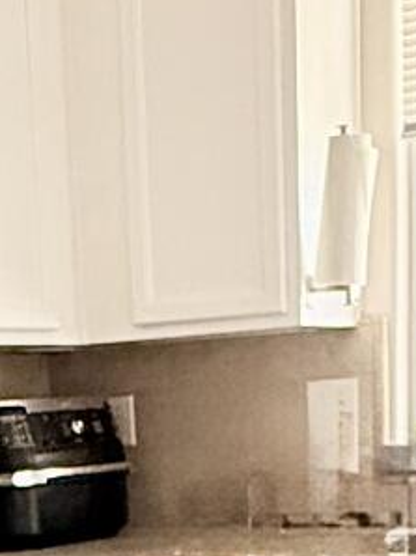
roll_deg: +3.6
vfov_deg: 19.2
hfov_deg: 15.5
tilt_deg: -12.8
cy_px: 743
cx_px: 22
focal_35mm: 94
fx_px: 1508
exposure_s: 1/60
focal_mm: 2.22
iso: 400
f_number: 2.2
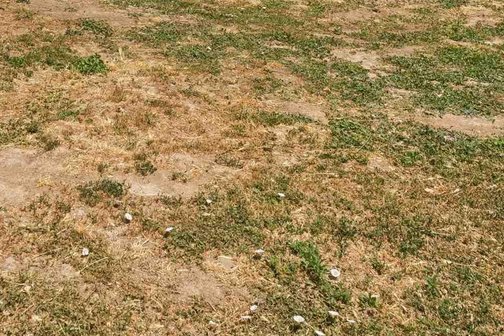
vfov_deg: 21.2
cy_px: -177
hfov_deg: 34.3
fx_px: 746
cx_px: 12
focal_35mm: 53
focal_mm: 17.1
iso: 400
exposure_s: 1/640
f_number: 13
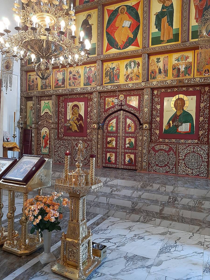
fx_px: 218
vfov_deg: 65.3
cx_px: 105
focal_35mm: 27
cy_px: 140
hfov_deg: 51.4
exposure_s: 1/50
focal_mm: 3.93
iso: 250
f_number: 1.7
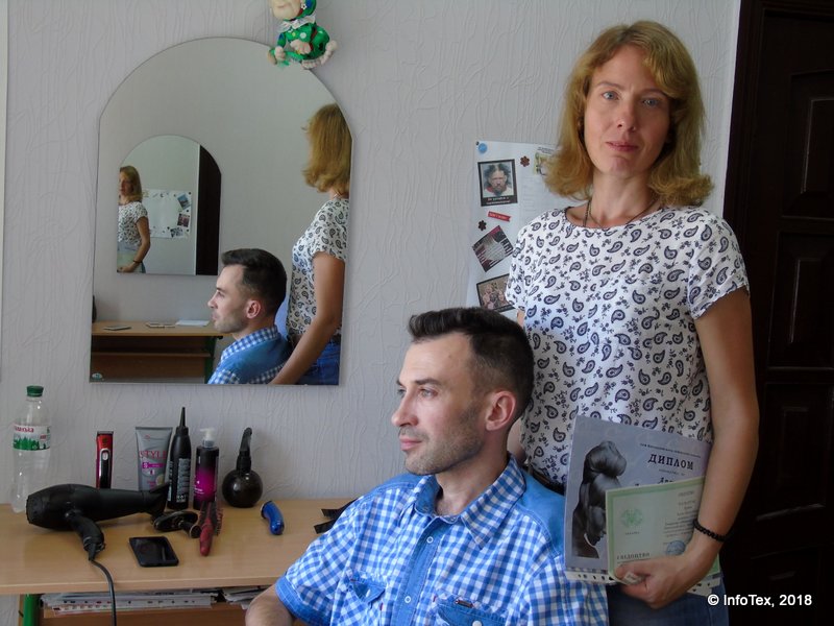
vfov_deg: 31.5
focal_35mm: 46
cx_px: 417
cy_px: 313
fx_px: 1108
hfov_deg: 41.2
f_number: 4.1
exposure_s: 1/30
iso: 160
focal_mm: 8.2
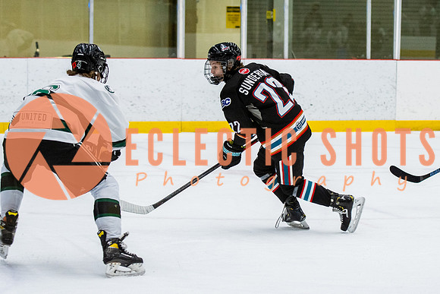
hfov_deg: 13.8
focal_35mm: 148
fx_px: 1810
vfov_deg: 9.3
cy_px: 122
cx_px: 290
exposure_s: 1/640
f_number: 2.8
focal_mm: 75
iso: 1400
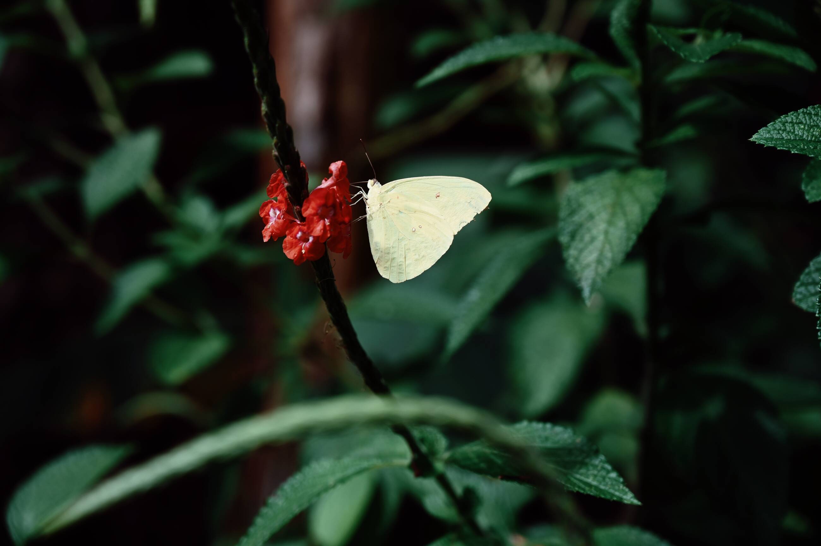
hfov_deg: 28.9
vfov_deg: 19.4
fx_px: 1595
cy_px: 273
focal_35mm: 70
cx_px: 410
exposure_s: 1/320
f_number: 4.5
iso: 100
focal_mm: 70
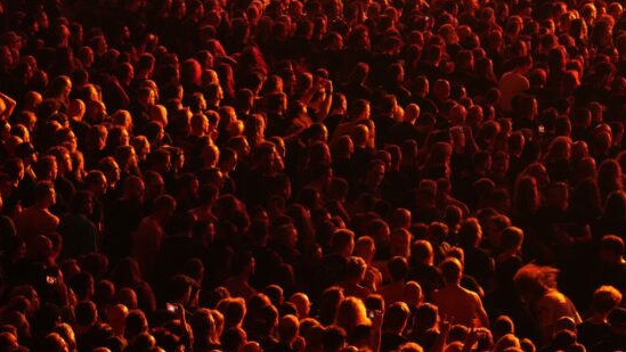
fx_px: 3287
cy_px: 208
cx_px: 348
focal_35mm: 198
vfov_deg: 6.1
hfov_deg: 10.9
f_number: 5.6
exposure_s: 1/50
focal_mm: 90
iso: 6400
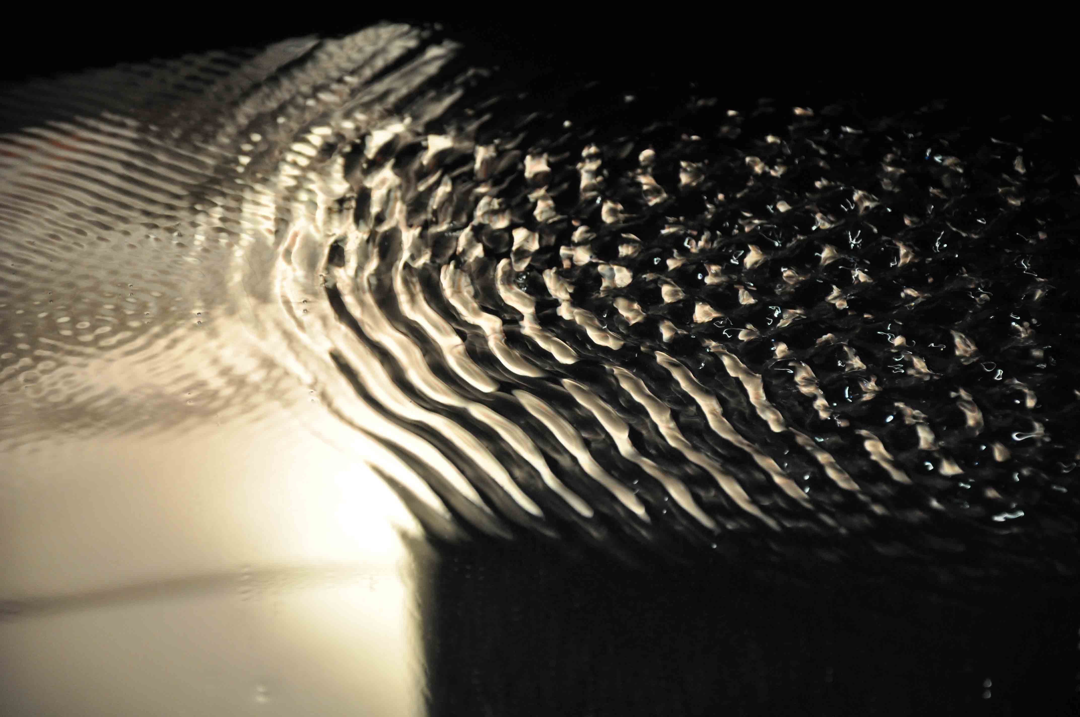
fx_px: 4719
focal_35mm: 158
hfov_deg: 13.1
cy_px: 358
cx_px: 540
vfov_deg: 8.7
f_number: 5.6
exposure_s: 1/60
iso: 800
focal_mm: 105
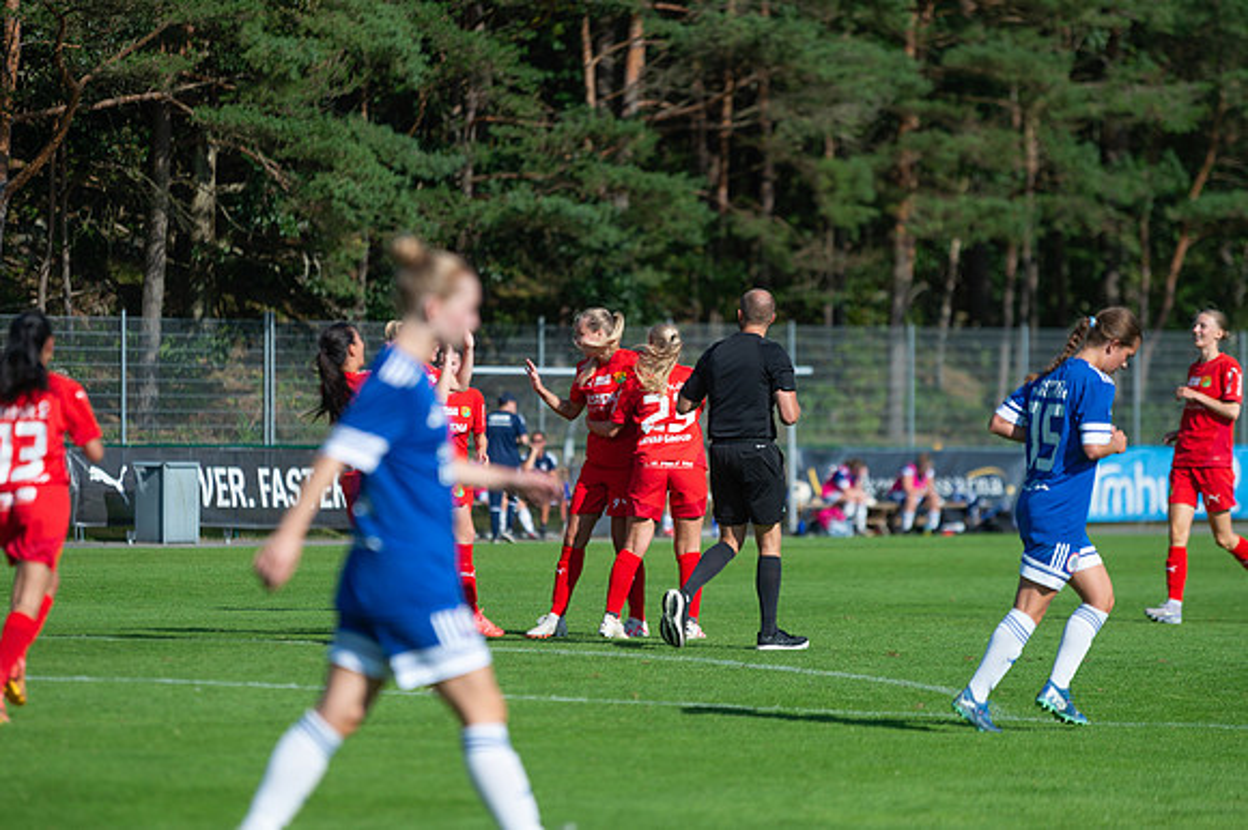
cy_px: 415
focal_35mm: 209
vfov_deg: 6.6
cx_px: 624
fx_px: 7256
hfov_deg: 9.8
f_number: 3.2
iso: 110
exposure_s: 1/3200
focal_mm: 200
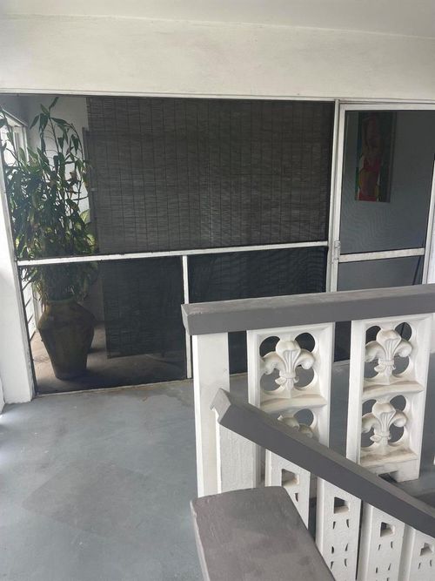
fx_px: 419
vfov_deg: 69.4
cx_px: 218
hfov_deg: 54.9
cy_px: 290
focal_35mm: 25
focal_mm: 5.1
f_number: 1.6
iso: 32
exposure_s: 1/145
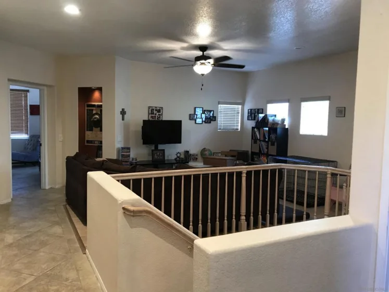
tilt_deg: -3.5
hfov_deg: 63.5
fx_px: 315
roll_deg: -0.8
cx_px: 194
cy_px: 146
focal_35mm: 28
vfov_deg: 49.7
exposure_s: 1/15
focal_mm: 3.99
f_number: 1.8
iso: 40
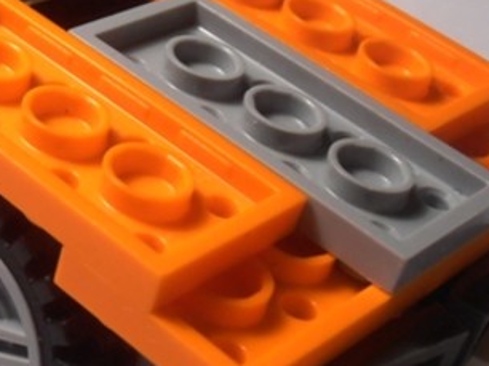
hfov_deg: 17.6
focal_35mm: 109
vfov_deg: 13.5
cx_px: -8
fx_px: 1539
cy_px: 125
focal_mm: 6.61
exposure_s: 1/80
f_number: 3.9
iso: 80
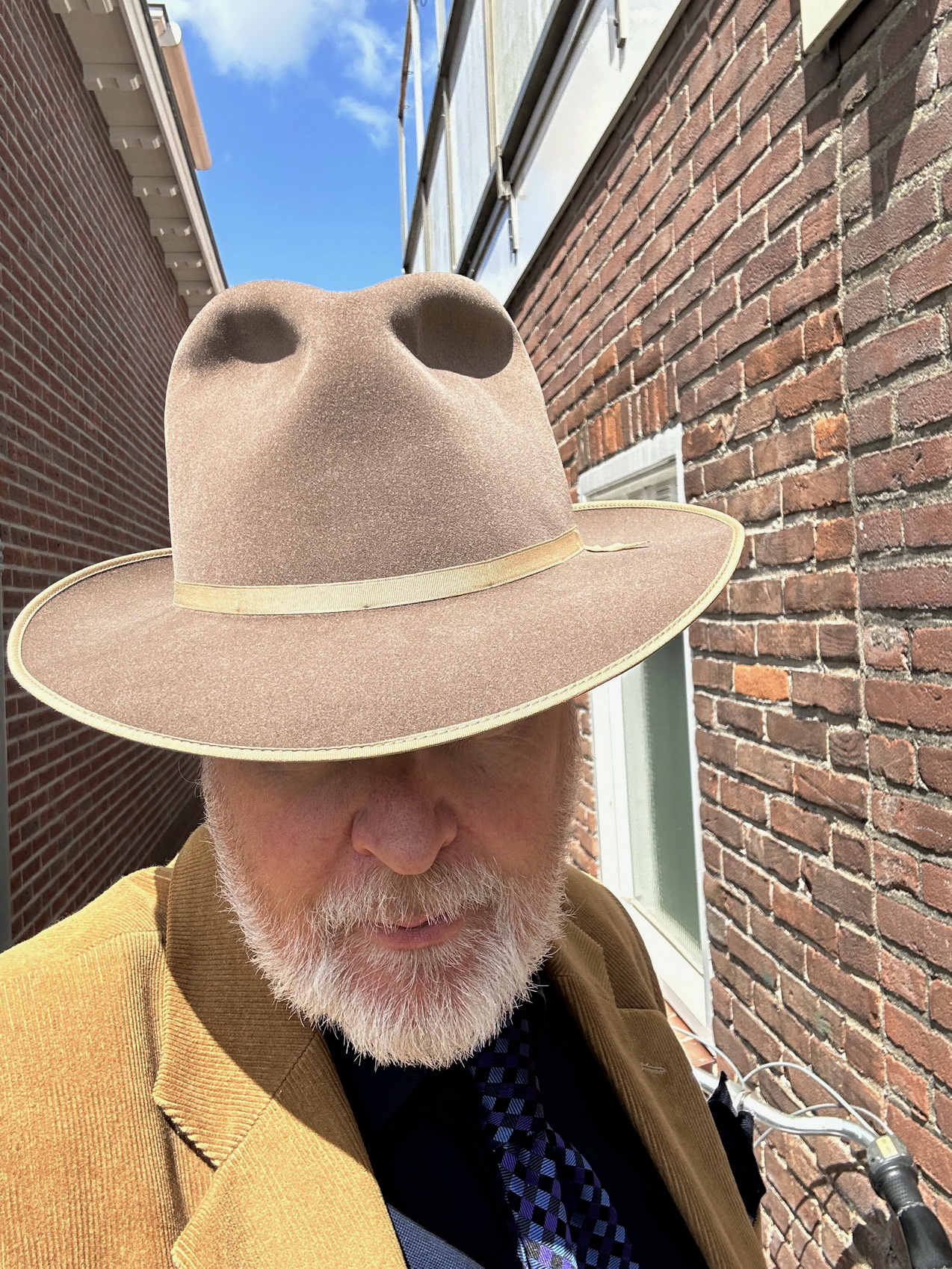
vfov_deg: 60.0
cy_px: 634
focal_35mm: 30
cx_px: 476
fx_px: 1100
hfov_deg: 46.8
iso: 25
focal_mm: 2.69
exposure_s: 1/730
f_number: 1.9
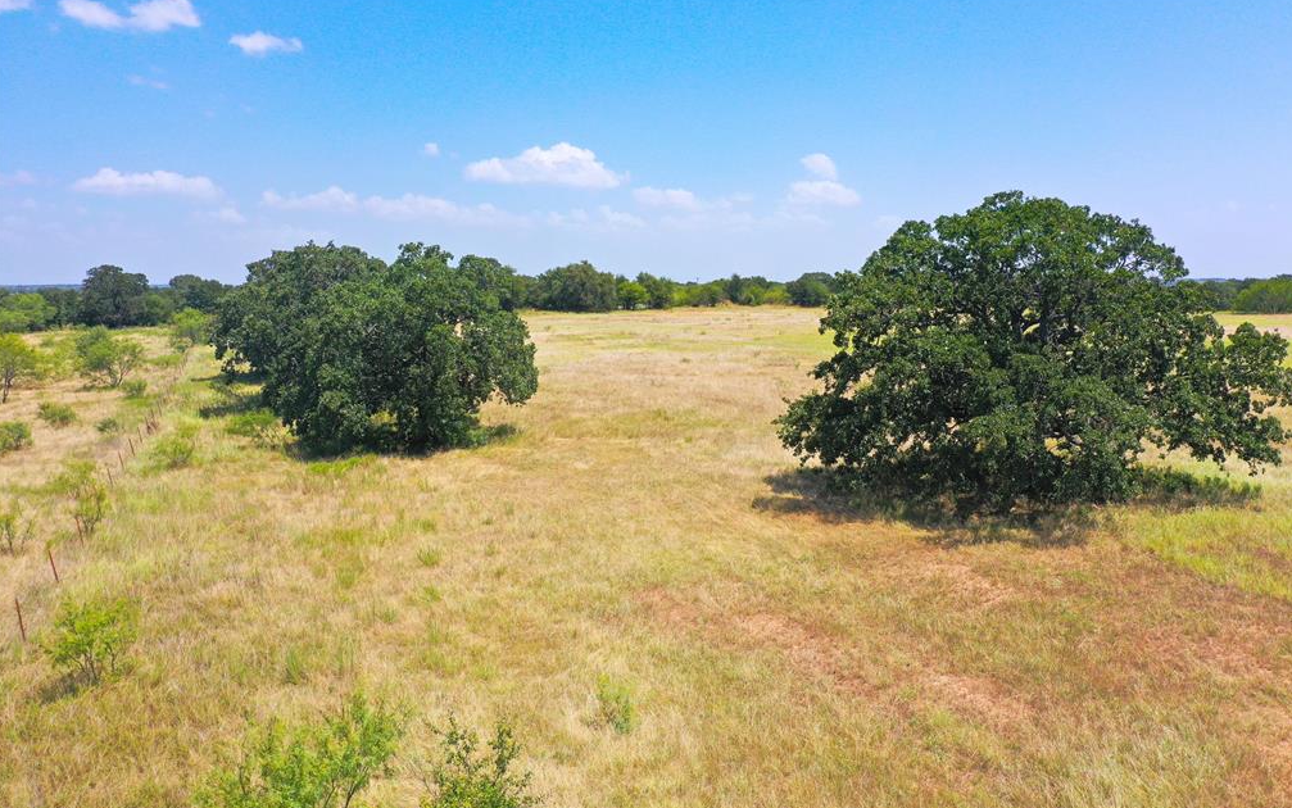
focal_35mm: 29
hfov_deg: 64.6
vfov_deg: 43.2
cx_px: 650
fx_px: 1021
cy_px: 423
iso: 100
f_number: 5.6
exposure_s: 1/400
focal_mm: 10.26
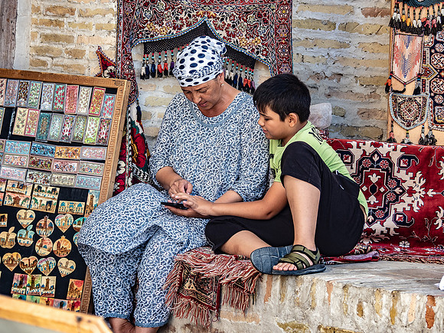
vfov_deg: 8.1
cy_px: 166
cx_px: 222
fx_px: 2360
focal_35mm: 184
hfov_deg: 10.7
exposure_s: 1/200
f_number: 4
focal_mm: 92
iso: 200
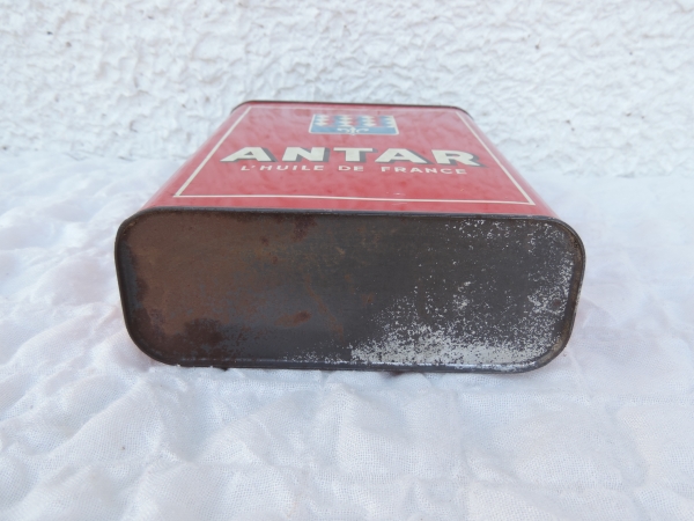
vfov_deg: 46.8
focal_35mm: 30
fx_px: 601
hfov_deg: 60.0
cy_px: 260
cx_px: 347
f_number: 3.1
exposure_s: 1/100
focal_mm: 5.3
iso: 80
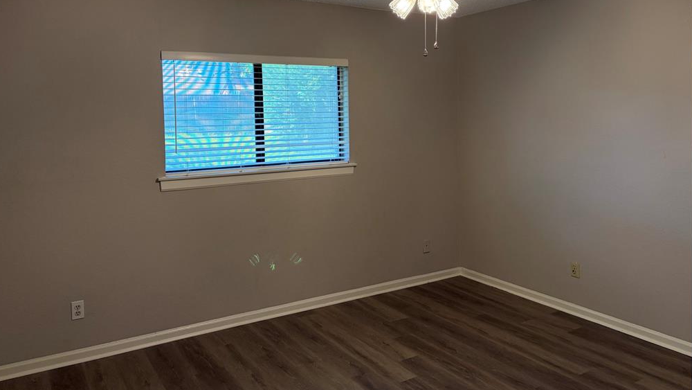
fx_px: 532
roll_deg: +1.3
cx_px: 345
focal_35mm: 29
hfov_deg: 66.1
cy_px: 129
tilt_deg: -1.4
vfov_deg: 39.7
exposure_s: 1/120
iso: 200
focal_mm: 5.96
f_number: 1.6
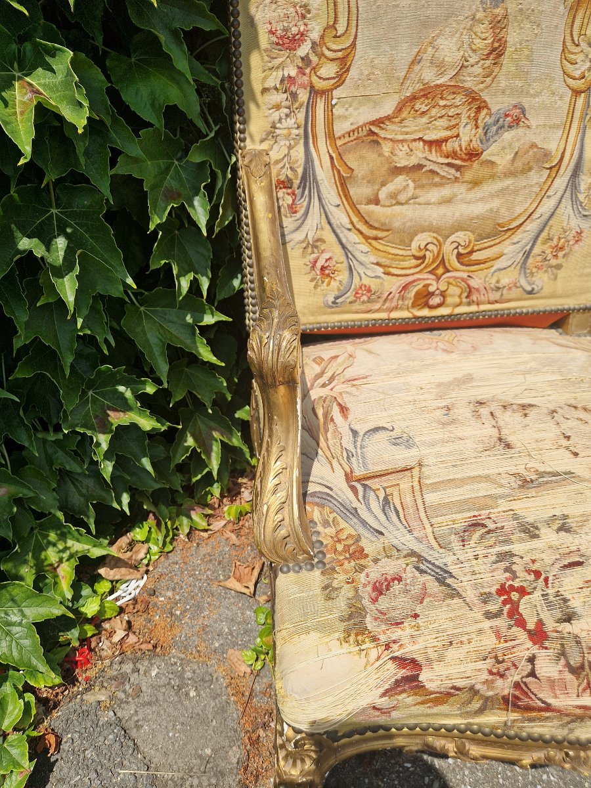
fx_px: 524
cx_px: 296
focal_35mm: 23
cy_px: 394
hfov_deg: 58.9
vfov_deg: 73.9
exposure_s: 1/2072
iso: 50
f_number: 1.8
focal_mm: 5.4
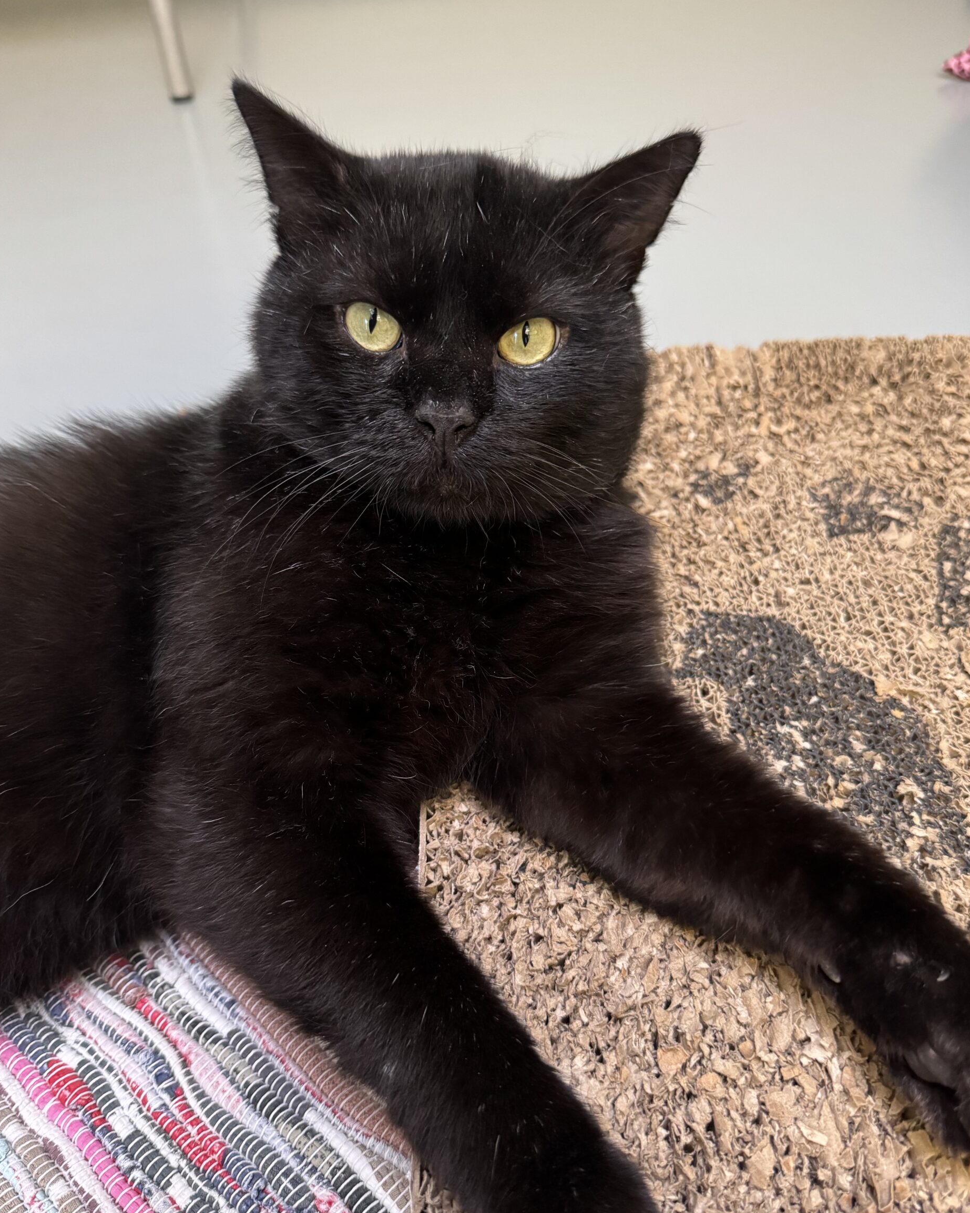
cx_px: 492
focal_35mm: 26
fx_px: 933
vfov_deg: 66.0
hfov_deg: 54.9
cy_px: 645
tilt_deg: -46.4
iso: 800
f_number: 1.78
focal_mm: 6.76
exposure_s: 1/51
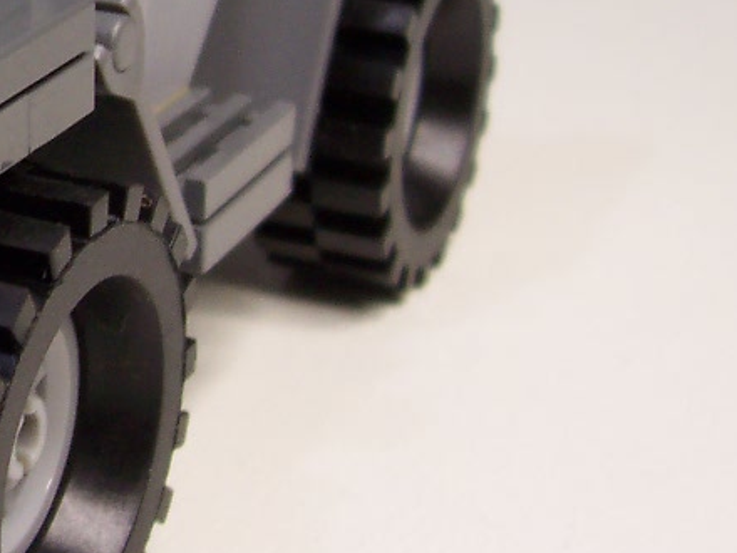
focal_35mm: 101
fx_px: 2150
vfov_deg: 14.5
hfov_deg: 18.3
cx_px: -191
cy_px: 94
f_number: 2.8
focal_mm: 5.6
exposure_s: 1/30
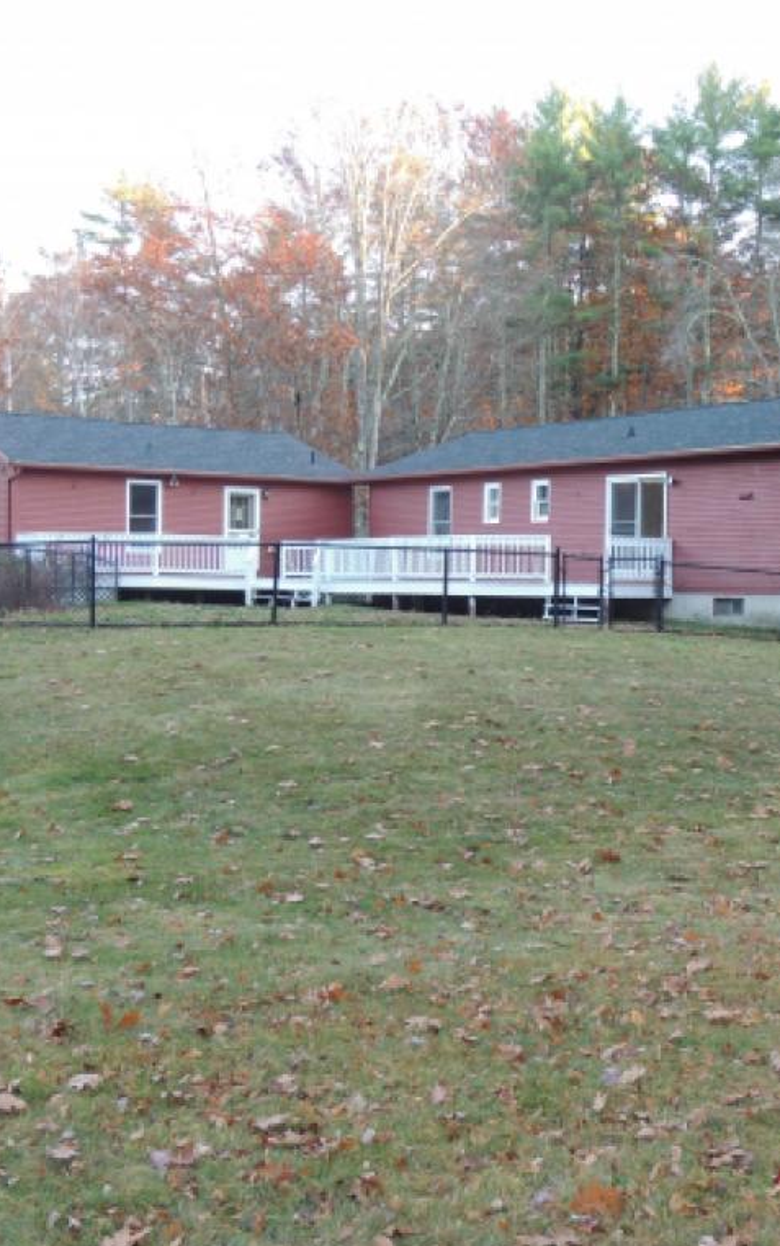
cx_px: 464
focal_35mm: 47
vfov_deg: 42.6
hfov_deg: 27.4
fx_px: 1597
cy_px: 627
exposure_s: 1/50
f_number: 3.2
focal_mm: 5.8
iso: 200
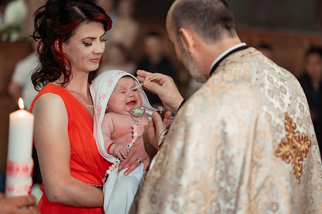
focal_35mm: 85
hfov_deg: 23.9
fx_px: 760
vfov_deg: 16.1
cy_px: 107
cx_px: 161
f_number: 2
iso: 1600
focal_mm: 85
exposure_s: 1/250
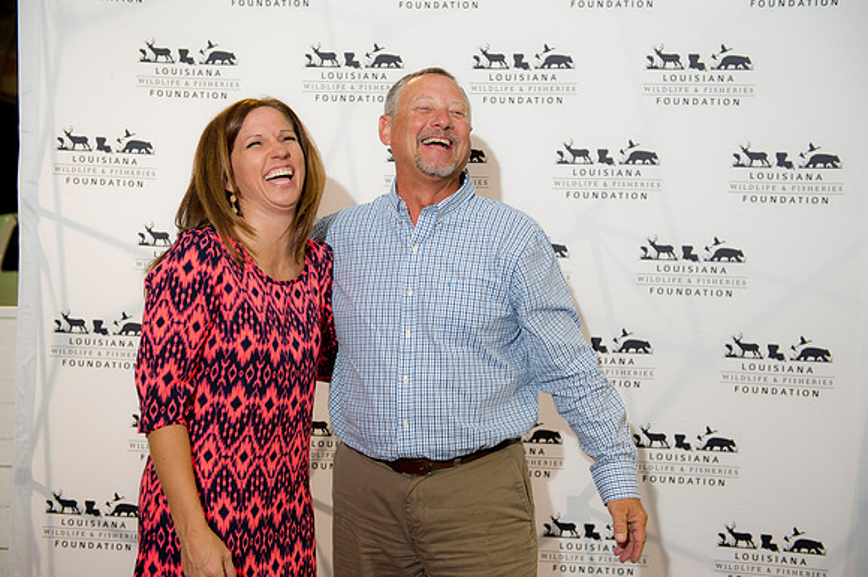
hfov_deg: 43.6
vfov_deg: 29.8
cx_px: 434
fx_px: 1084
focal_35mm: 45
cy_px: 288
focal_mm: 45
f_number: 3.5
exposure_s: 1/125
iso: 800
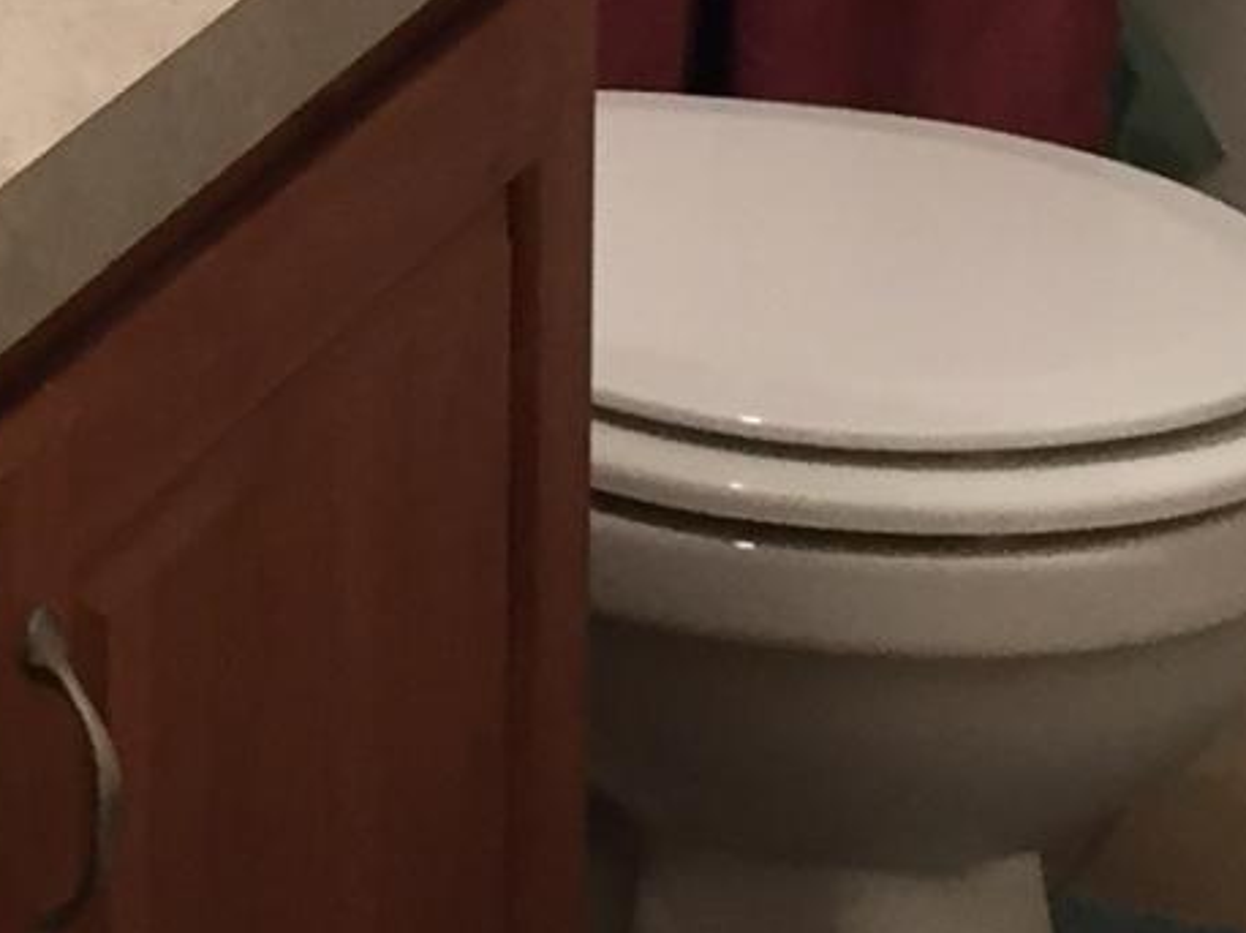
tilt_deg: -13.2
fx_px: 6835
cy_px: -960
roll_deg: +0.0
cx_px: -139
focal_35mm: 190
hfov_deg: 10.3
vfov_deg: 7.5
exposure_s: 1/30
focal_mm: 4.15
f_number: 2.2
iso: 80
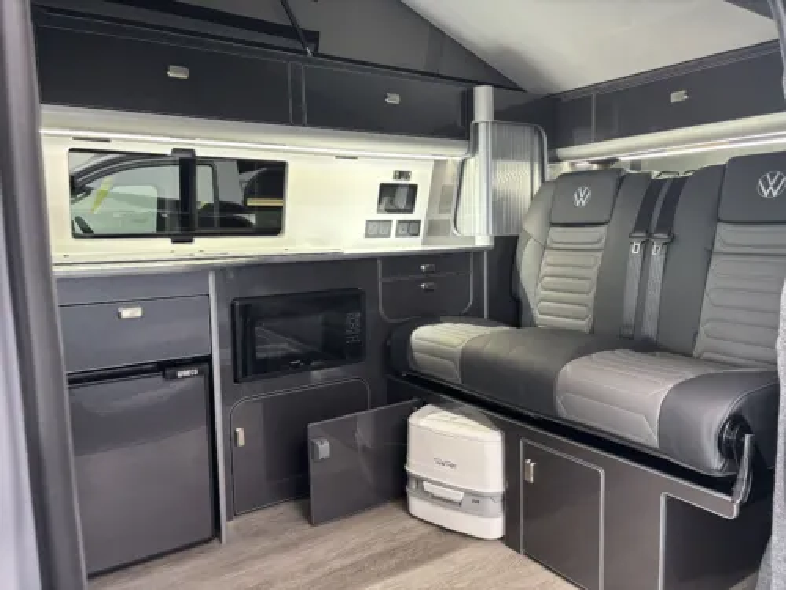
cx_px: 393
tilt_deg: -6.2
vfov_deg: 53.1
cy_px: 295
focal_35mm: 26
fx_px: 590
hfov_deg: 67.3
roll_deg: +0.0
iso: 160
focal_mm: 5.96
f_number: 1.6
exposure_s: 1/50
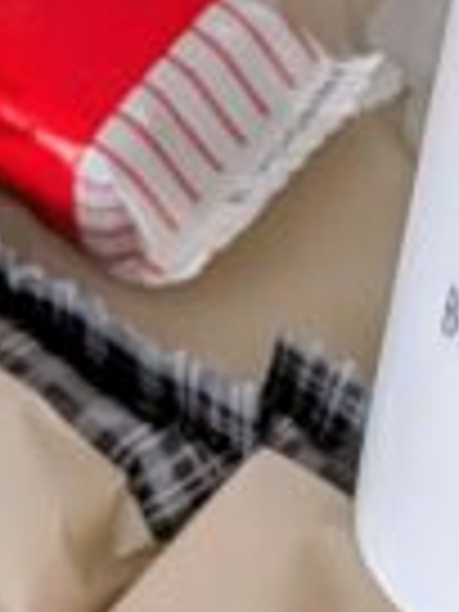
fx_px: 3200
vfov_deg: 10.6
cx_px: 504
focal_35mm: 181
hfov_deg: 8.1
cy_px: -225
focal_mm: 4.53
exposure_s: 1/33.3
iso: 33
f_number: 1.7
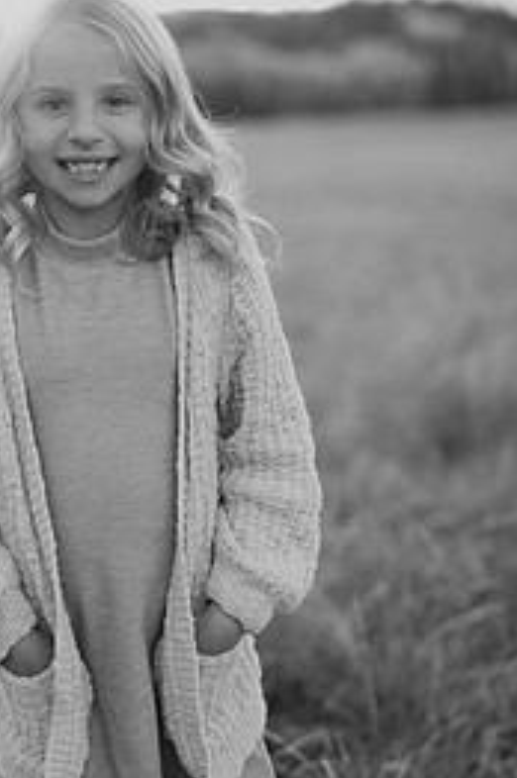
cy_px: 312
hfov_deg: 15.7
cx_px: 110
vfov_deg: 23.6
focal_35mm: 86
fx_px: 1857
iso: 160
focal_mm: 50
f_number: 2
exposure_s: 1/500
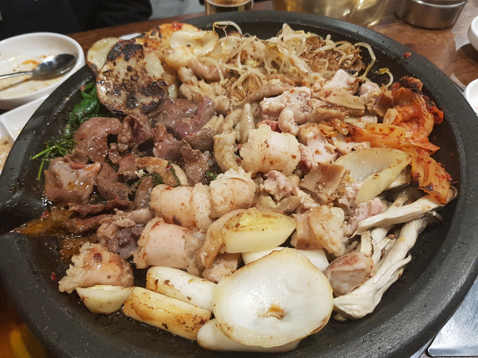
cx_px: 239
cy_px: 179
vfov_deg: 53.1
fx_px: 359
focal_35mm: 26
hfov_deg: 67.3
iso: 160
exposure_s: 1/60
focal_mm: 4.2
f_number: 1.7
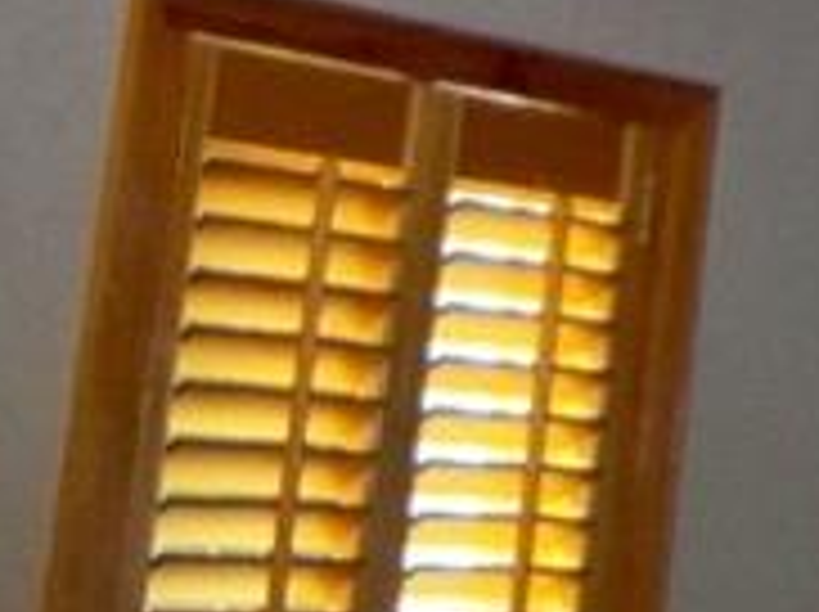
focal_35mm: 197
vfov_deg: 7.0
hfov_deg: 9.0
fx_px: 4655
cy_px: -1030
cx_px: 2002
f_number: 3.5
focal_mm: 6.2
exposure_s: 1/30
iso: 200
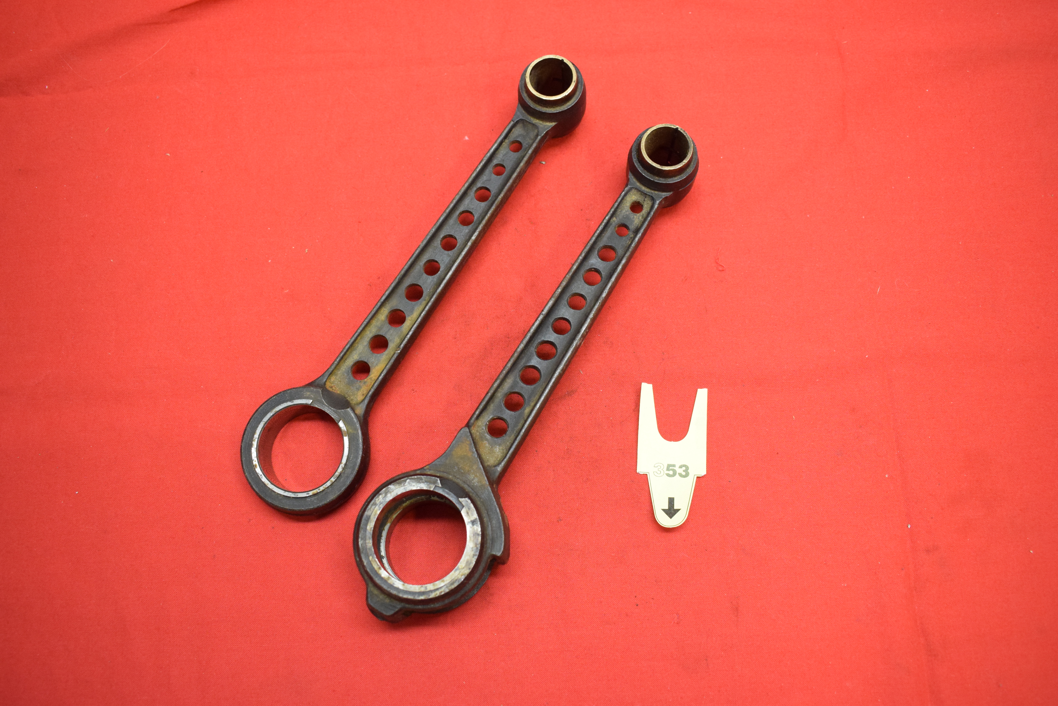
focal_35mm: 33
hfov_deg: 57.2
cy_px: 353
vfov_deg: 40.0
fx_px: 970
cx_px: 529
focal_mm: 22
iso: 2000
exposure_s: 1/100
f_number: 5
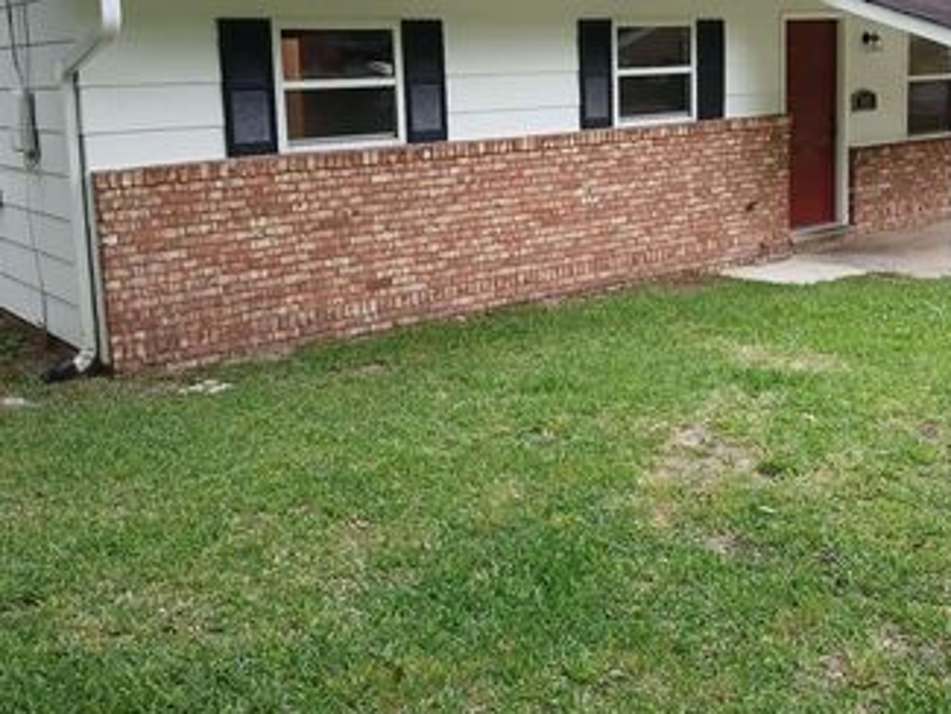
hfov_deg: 46.6
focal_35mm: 40
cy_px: 221
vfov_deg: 35.5
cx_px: 544
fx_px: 1099
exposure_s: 1/60
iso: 200
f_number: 1.8
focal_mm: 3.98
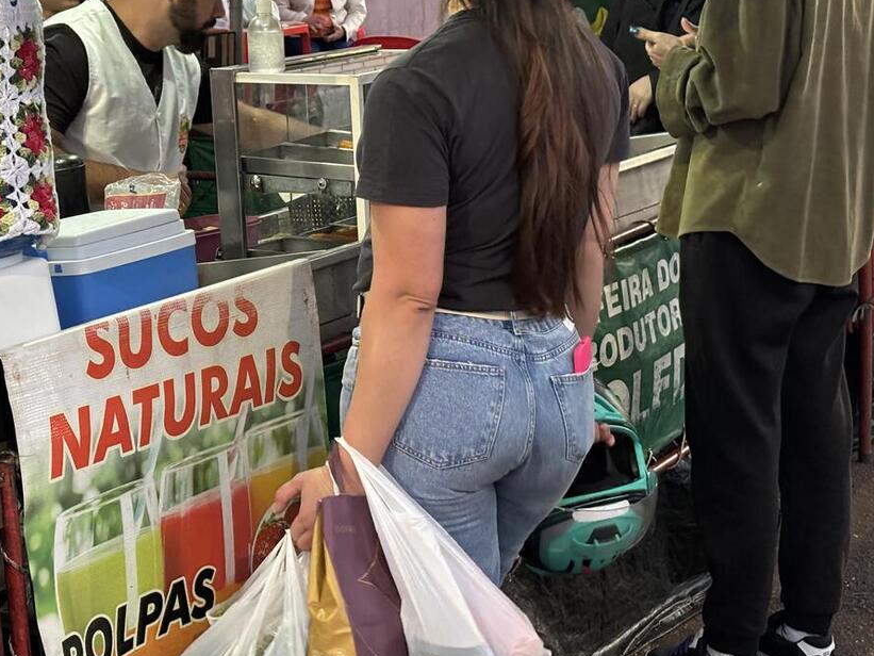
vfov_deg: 19.3
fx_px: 1919
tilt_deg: -10.3
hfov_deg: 25.5
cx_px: 278
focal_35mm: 76
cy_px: 235
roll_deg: -0.2
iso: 320
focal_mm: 5.96
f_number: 1.6
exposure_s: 1/30
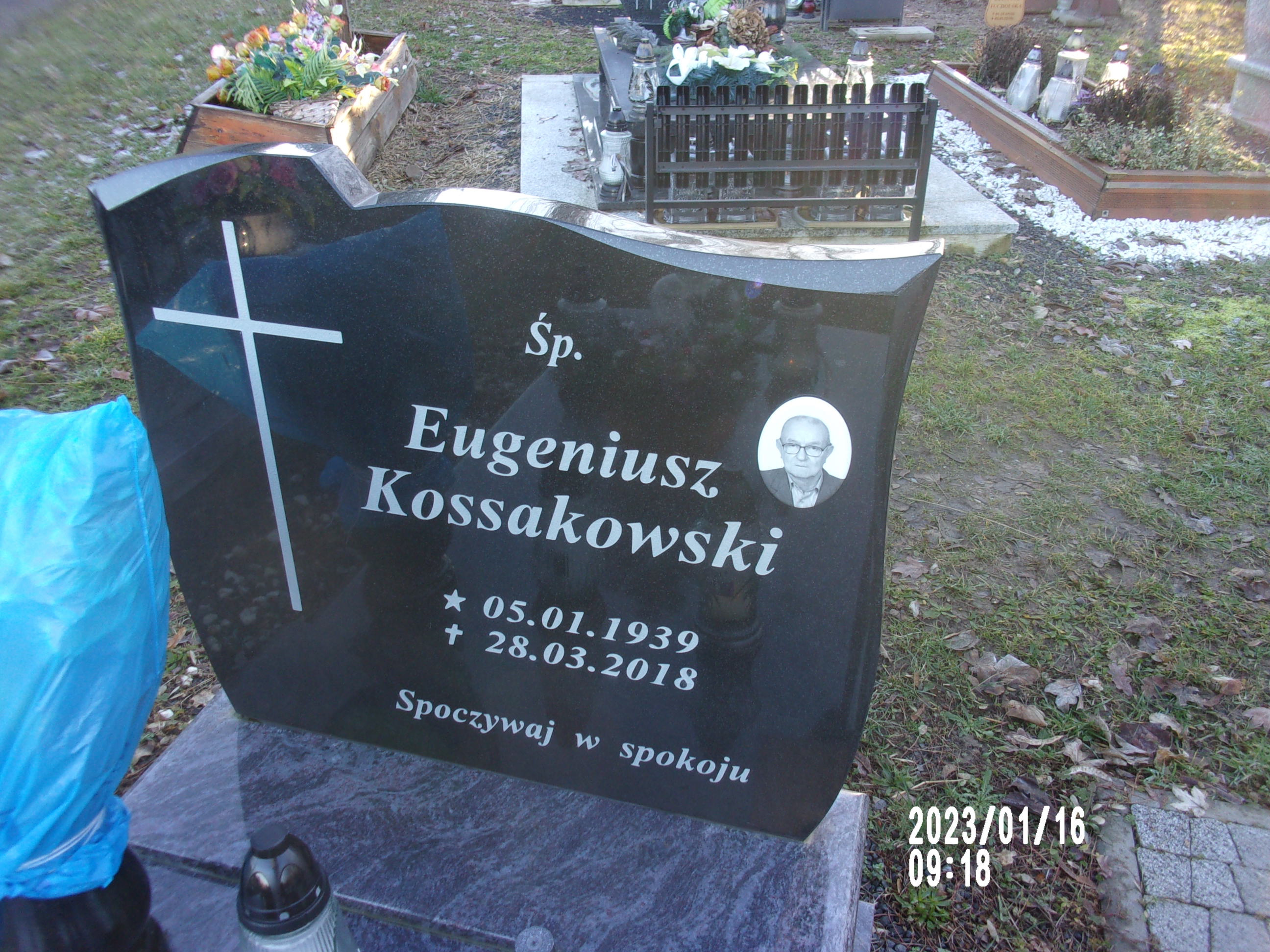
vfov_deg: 49.7
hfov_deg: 63.4
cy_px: 476
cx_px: 635
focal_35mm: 28
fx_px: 1027
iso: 85
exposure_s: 1/34
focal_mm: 5.1
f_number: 3.9
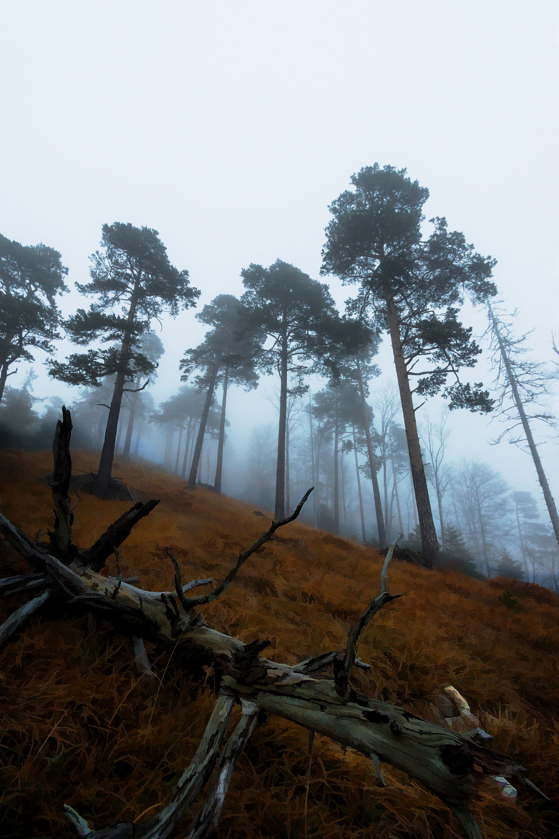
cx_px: 280
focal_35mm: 15
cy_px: 420
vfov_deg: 100.4
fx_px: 349
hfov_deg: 77.3
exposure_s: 1/4
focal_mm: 10
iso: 400
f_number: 6.3
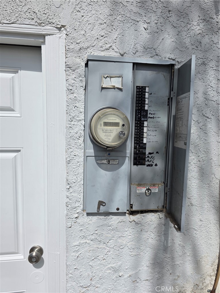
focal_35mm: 23
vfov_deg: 73.9
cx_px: 110
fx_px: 195
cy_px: 146
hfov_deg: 58.9
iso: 40
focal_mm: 6.3
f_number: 1.7
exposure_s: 1/7944
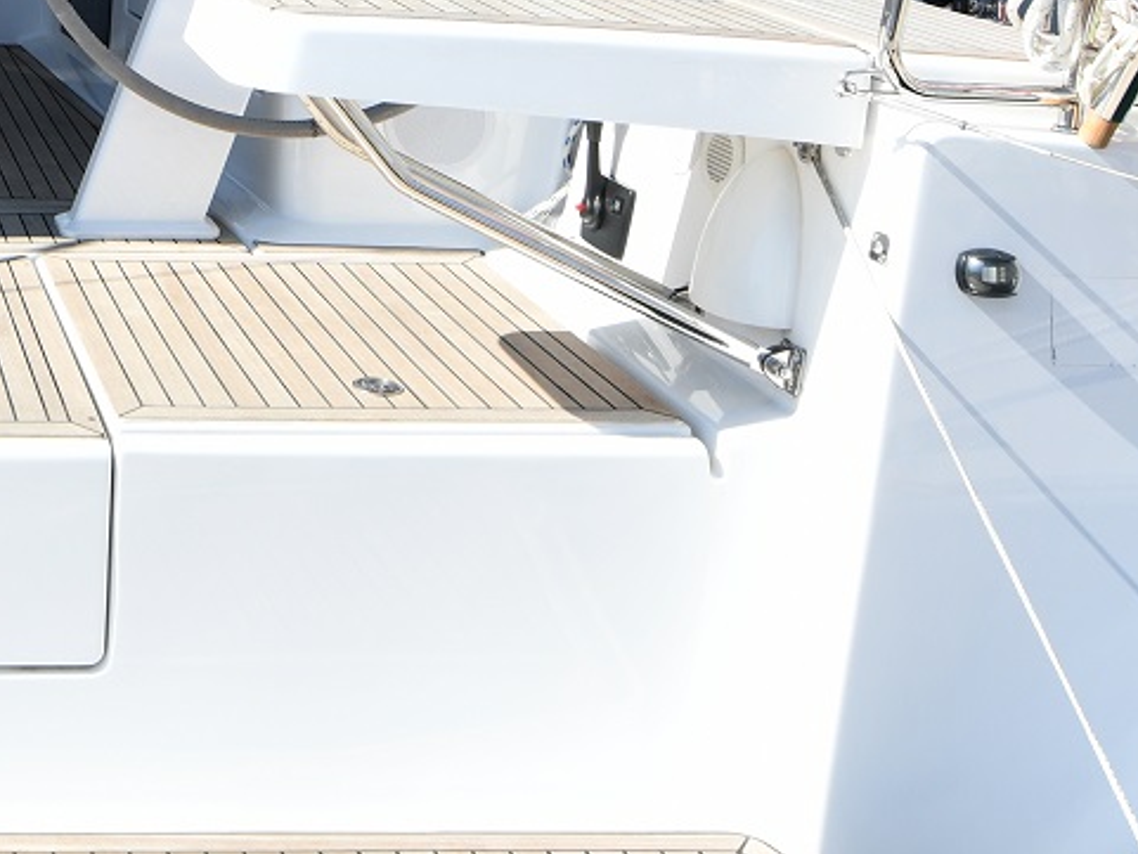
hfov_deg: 30.2
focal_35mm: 56
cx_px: -161
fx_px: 1841
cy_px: -292
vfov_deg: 22.9
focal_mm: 14
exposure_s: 1/250
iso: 100
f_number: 5.6
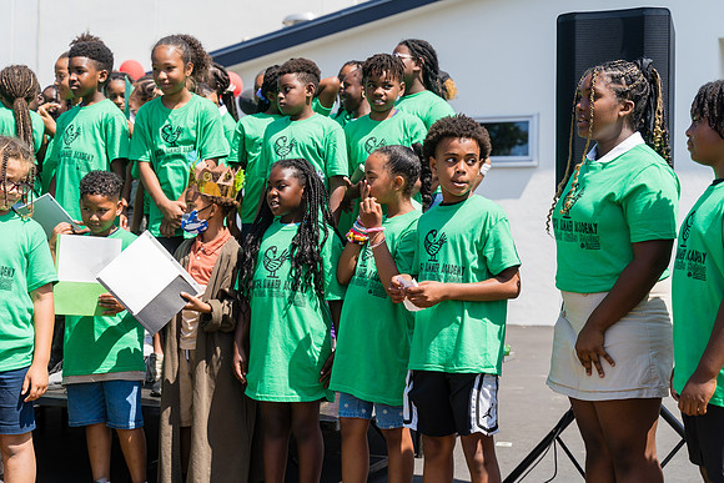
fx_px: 1066
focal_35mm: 53
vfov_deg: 25.5
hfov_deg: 37.5
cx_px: 362
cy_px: 242
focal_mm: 53
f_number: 4
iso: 100
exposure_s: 1/800
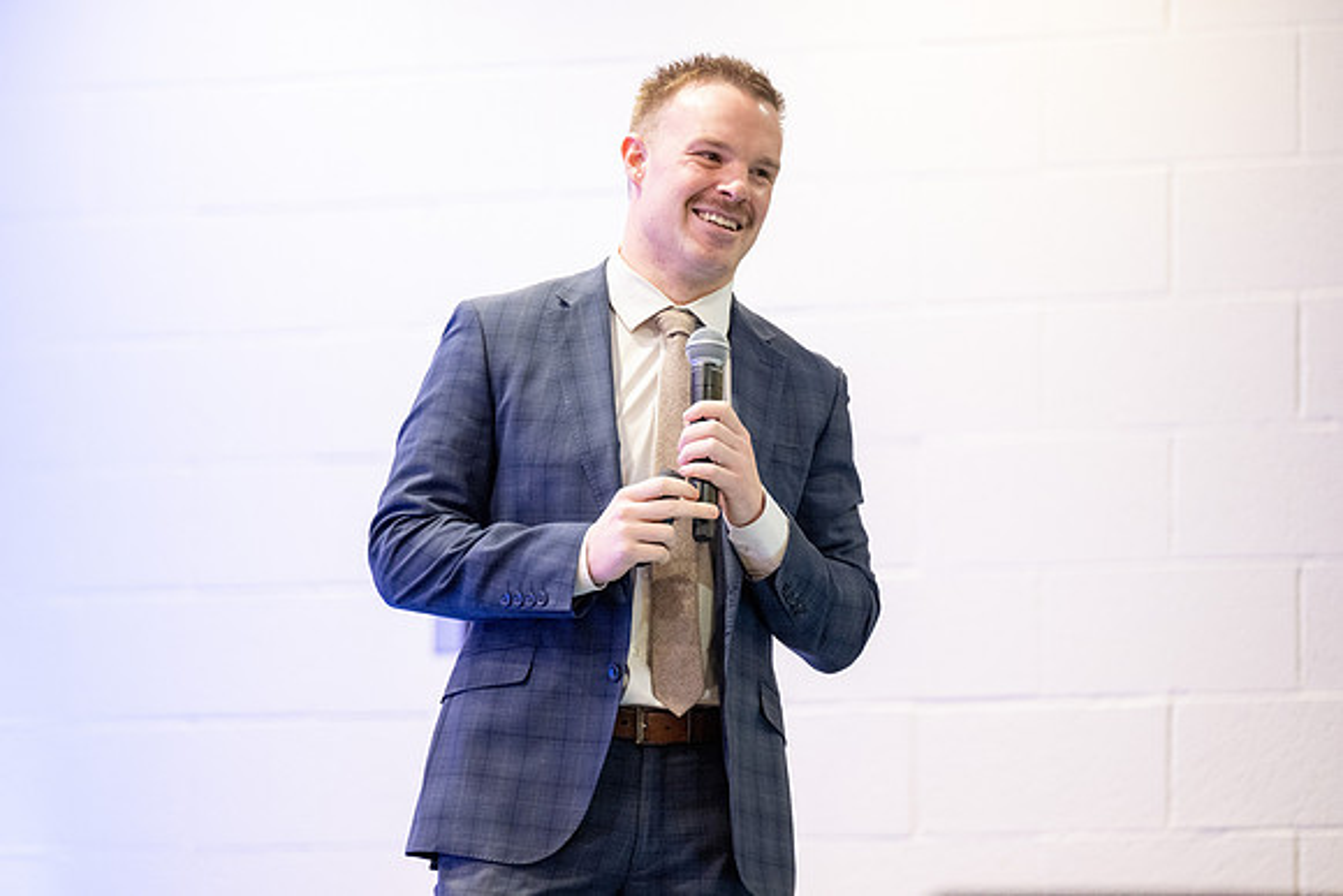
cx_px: 672
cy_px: 448
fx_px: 7463
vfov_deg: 6.9
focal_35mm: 200
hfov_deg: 10.3
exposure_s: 1/400
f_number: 2.8
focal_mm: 200
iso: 3200
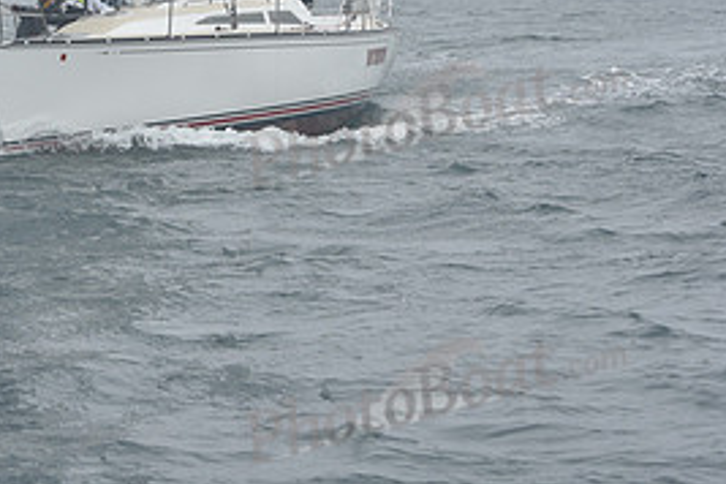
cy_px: 15
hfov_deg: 13.4
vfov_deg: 9.0
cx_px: 106
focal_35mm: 152
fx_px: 3065
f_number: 11
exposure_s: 1/800
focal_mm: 70
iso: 250
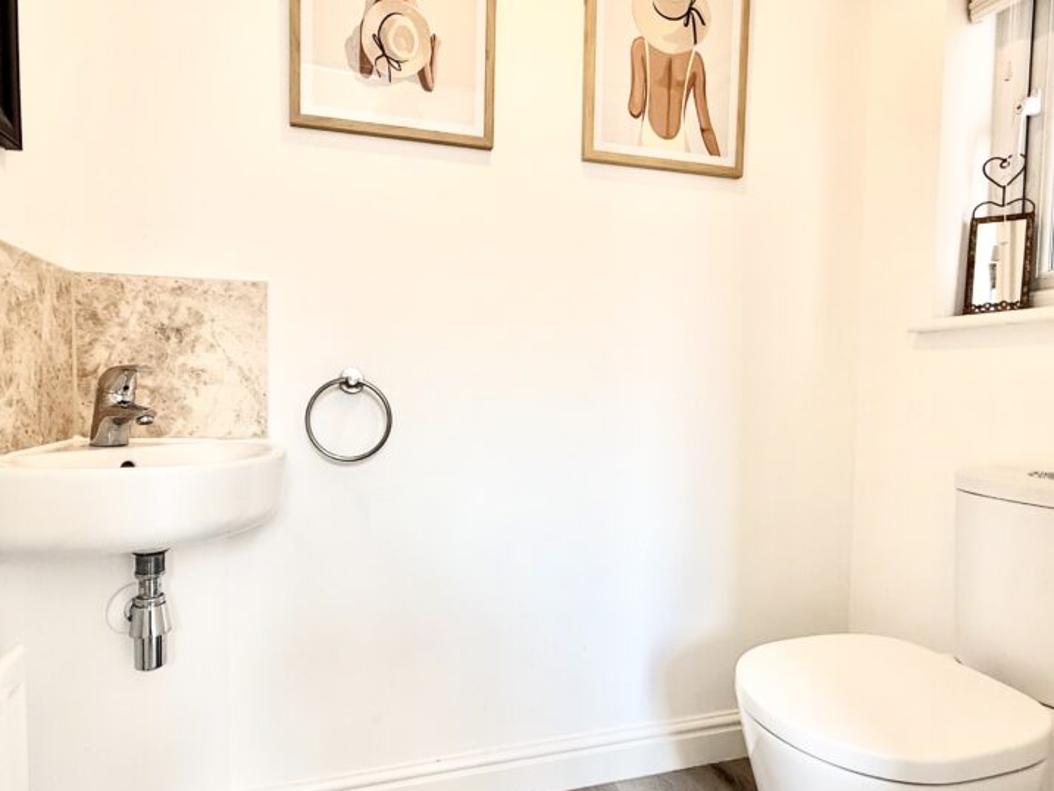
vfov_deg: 66.0
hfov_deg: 81.6
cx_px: 495
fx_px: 609
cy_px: 412
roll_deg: -0.3
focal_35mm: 20
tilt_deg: -2.3
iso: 100
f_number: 2.2
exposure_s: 1/99
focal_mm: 2.22
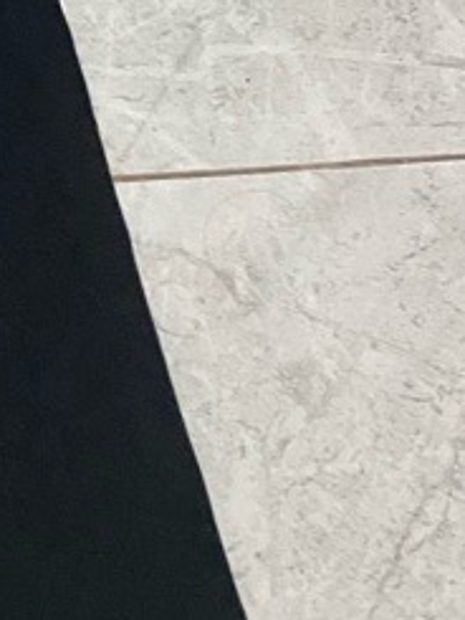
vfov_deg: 17.5
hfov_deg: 12.5
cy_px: -157
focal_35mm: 106
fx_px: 1897
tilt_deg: -72.4
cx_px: -435
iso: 500
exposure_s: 1/50
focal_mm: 4.25
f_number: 1.8
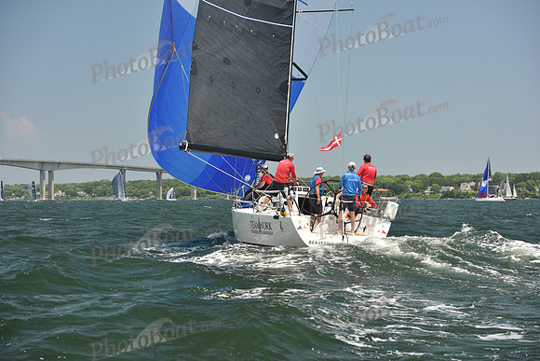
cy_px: 180
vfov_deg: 19.5
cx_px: 270
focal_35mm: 70
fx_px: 1050
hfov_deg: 28.8
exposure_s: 1/640
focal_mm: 70
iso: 250
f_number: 5
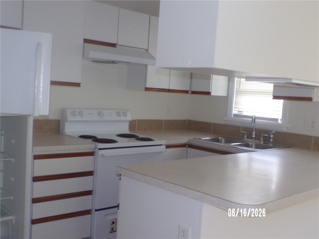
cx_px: 160
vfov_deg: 38.7
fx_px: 341
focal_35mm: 37
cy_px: 120
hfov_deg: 50.1
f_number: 3.3
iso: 200
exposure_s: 1/34
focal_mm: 6.6
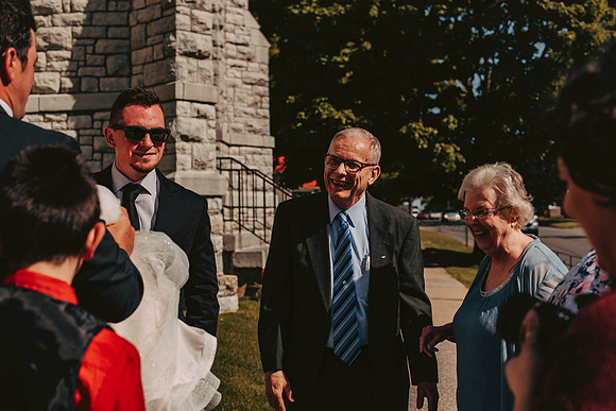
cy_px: 206
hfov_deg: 39.6
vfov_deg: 27.0
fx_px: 856
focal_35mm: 50
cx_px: 308
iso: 200
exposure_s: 1/2000
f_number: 4
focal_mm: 50
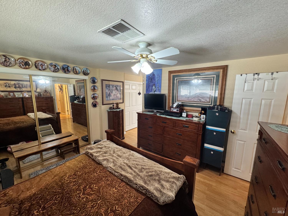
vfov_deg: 85.7
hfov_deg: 102.1
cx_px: 144
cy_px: 108
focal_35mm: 14
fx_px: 116
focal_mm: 2.22
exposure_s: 1/60
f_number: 2.2
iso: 250
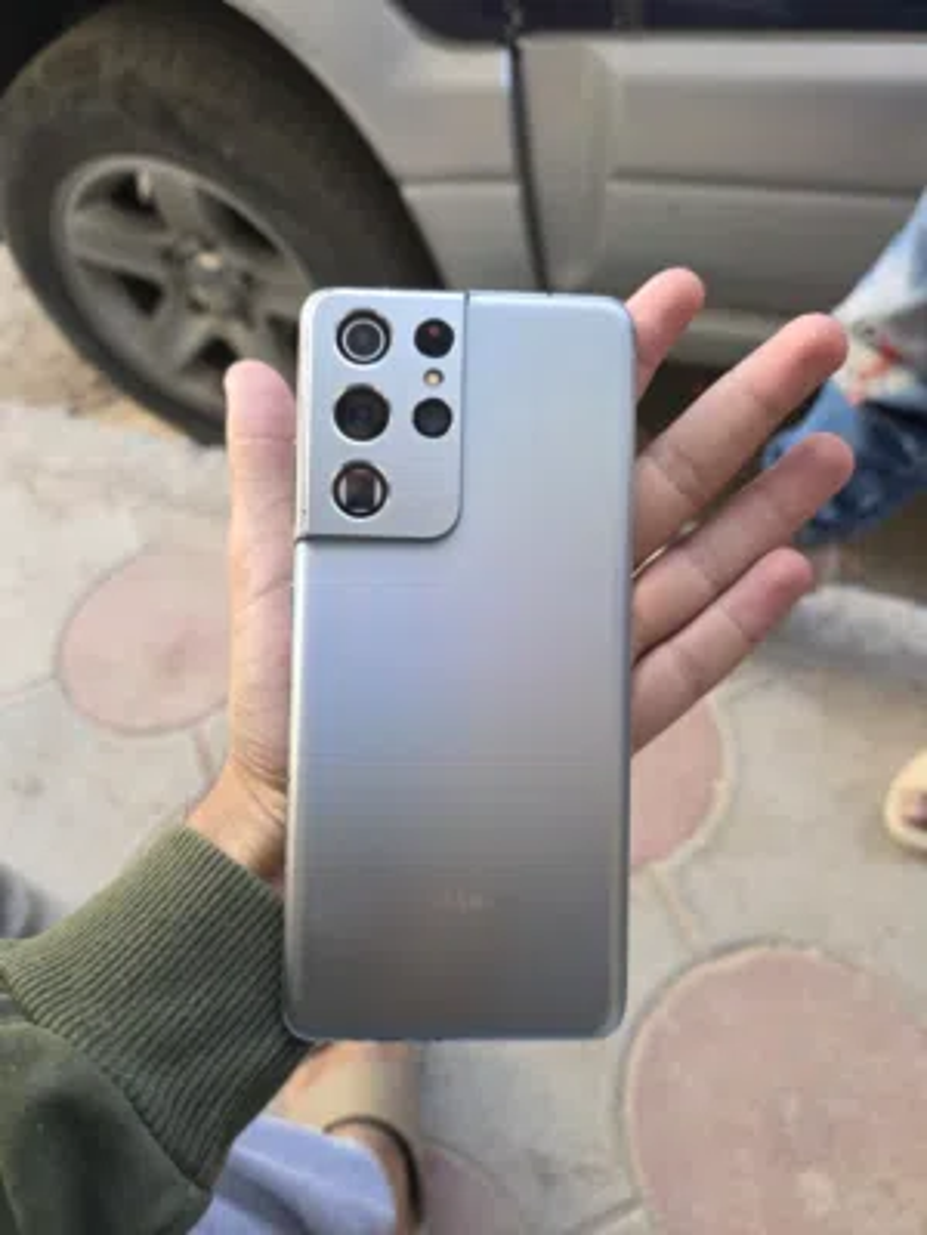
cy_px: 618
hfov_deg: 58.9
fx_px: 821
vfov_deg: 73.9
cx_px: 464
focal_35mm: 23
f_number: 1.7
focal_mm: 6.3
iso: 200
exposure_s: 1/120
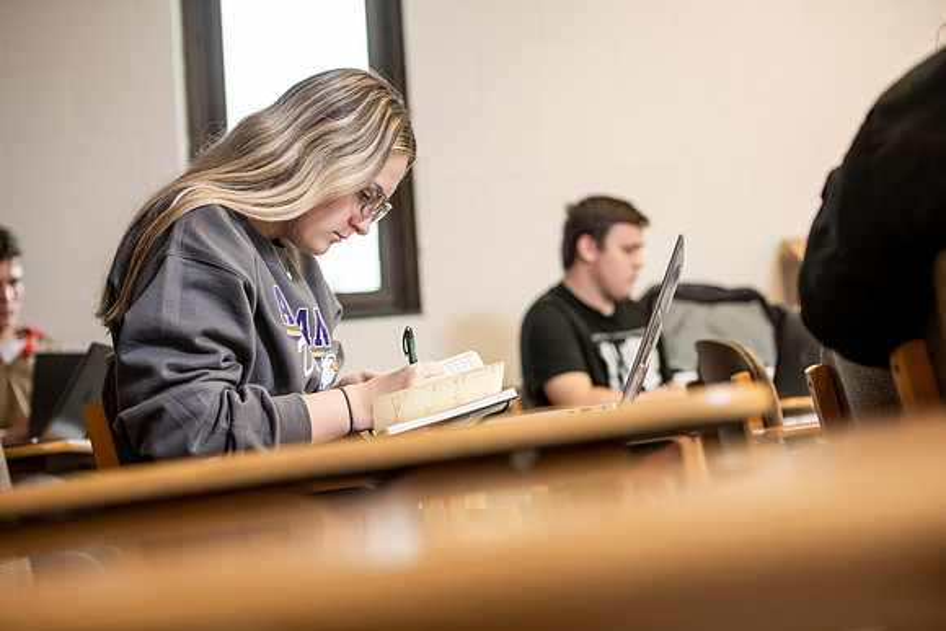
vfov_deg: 19.5
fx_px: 1840
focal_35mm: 70
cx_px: 473
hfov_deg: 28.8
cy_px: 316
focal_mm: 70
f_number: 3.2
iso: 1000
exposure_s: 1/200
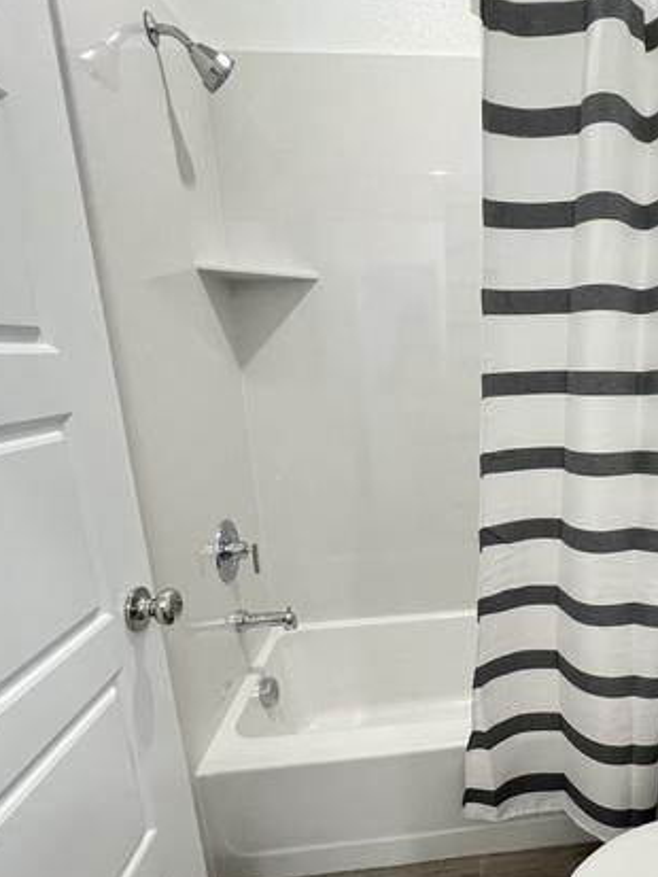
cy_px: 492
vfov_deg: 78.6
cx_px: 484
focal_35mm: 21
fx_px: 532
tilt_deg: -13.2
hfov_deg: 60.4
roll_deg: +2.8
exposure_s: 1/60
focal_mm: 1.57
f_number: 1.8
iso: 320
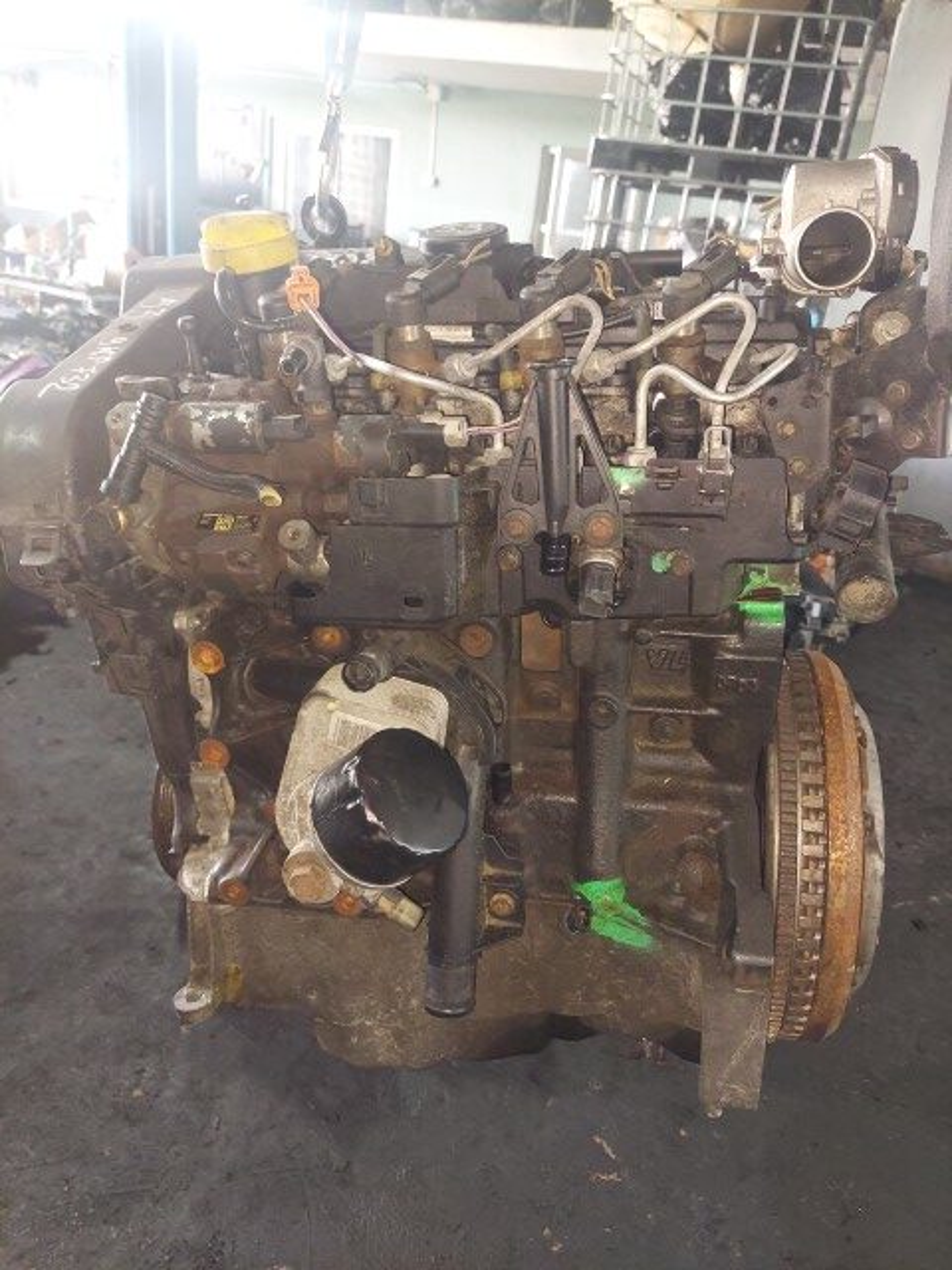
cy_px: 635
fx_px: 917
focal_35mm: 25
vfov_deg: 69.4
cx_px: 476
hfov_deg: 54.9
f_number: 1.8
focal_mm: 5.23
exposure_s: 1/50
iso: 320
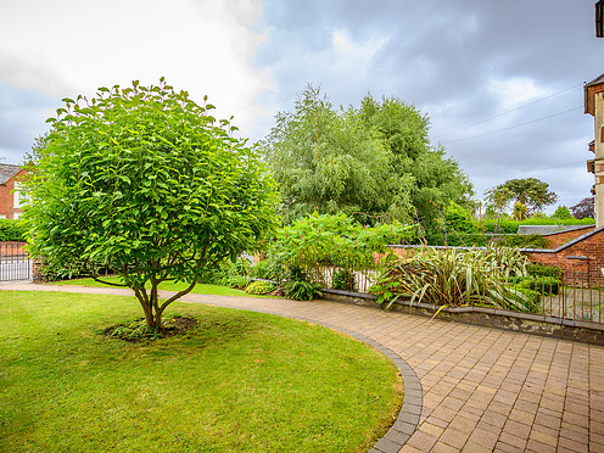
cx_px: 264
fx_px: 314
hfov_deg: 87.3
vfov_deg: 71.6
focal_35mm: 18
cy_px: 230
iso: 100
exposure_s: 1/60
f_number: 8
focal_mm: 16
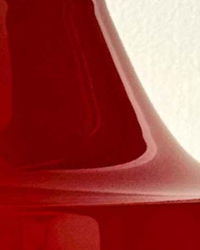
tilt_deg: -10.9
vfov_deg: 5.1
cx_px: -33
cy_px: 483
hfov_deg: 4.1
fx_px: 2775
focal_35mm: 375
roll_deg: -0.5
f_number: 1.78
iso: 125
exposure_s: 1/60
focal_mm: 6.76
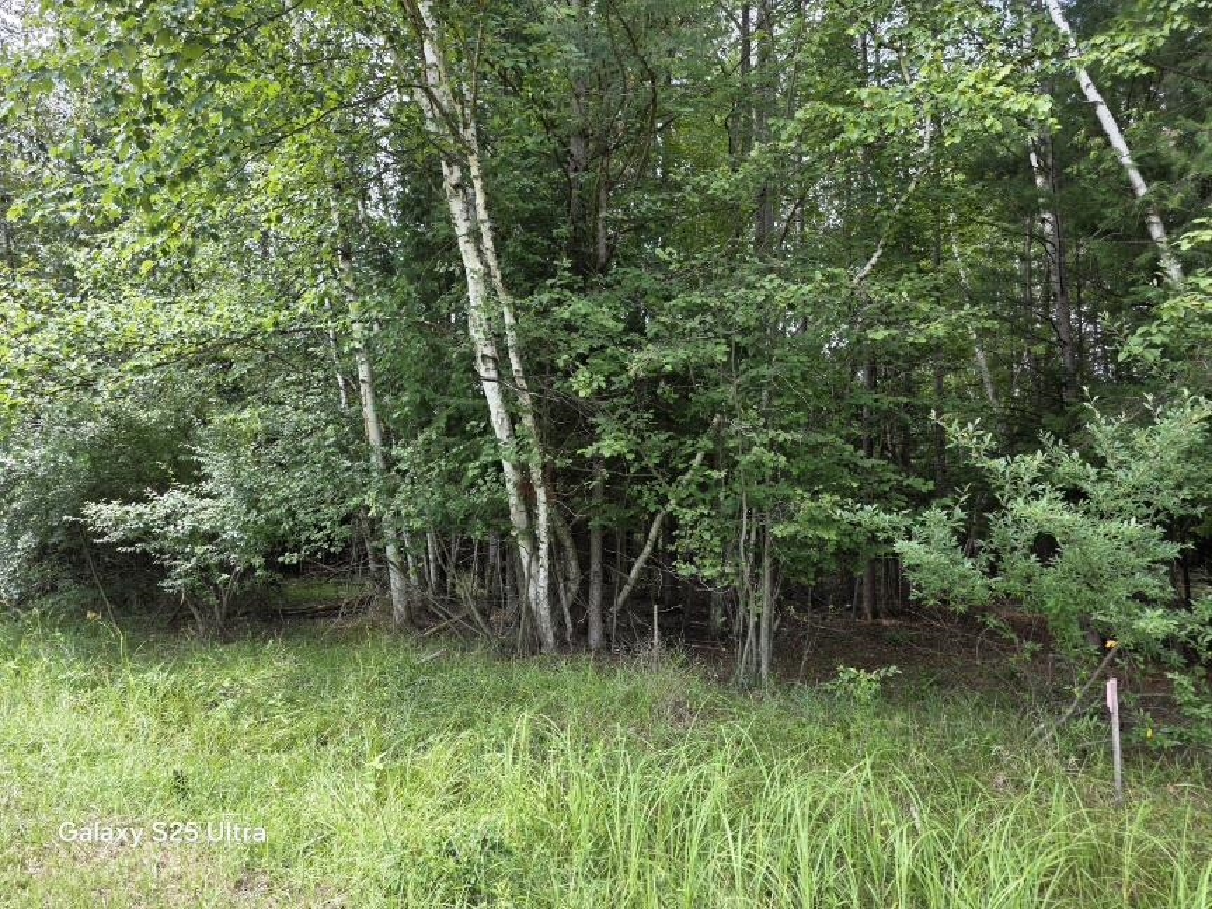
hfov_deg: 73.9
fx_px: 805
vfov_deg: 58.9
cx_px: 606
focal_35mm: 23
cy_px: 454
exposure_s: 1/182
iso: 32
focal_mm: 6.3
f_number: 1.7
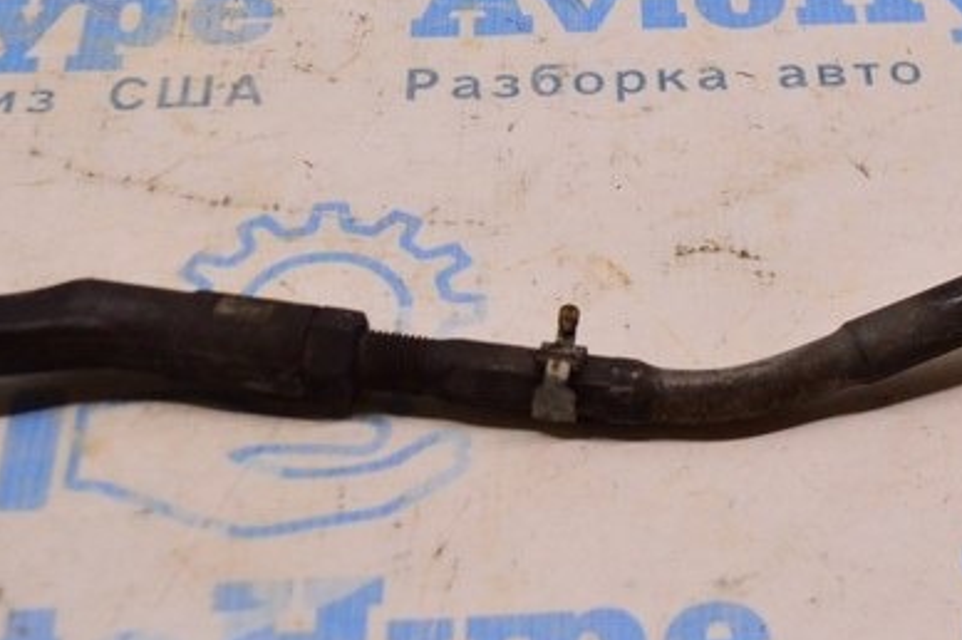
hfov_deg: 23.1
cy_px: 162
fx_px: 2323
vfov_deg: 15.6
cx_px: 749
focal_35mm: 87
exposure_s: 1/400
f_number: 4
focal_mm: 22
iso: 1600
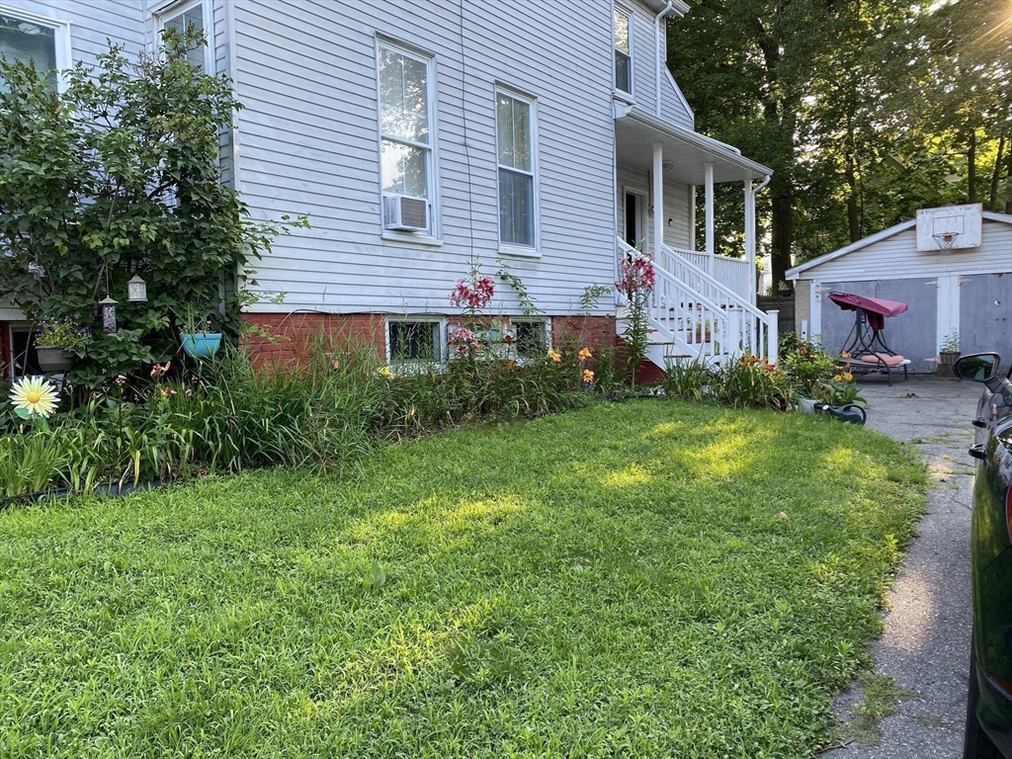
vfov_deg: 53.1
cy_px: 380
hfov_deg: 67.3
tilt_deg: -2.6
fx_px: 760
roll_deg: +1.2
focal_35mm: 26
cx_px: 506
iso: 40
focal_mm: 4.25
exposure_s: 1/121
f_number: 1.8
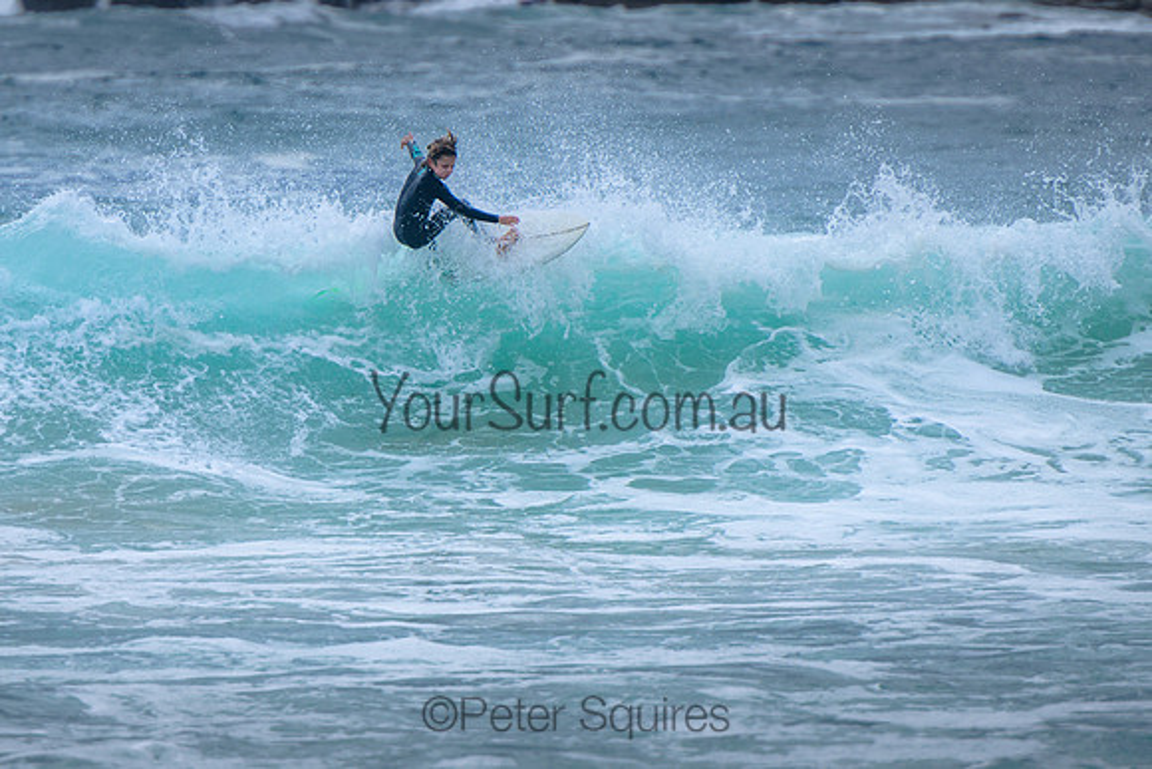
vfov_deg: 2.5
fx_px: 17608
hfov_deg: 3.7
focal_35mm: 550
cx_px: 493
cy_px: 341
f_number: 5.6
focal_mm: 400
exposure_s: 1/2000
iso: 280
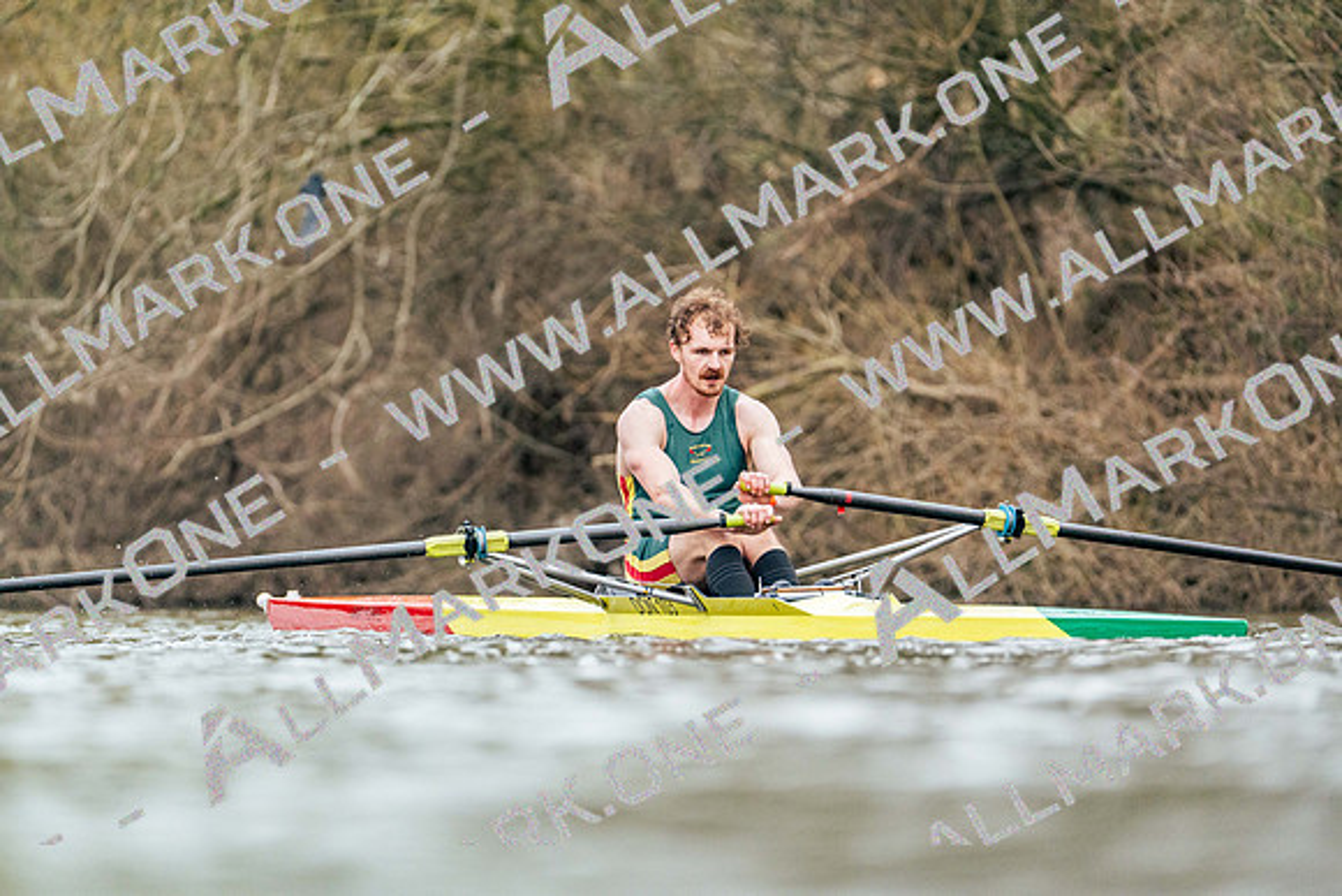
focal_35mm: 512
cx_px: 671
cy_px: 448
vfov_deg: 2.7
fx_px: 19090
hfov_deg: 4.0
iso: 5000
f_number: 6.3
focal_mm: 512
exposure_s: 1/1600
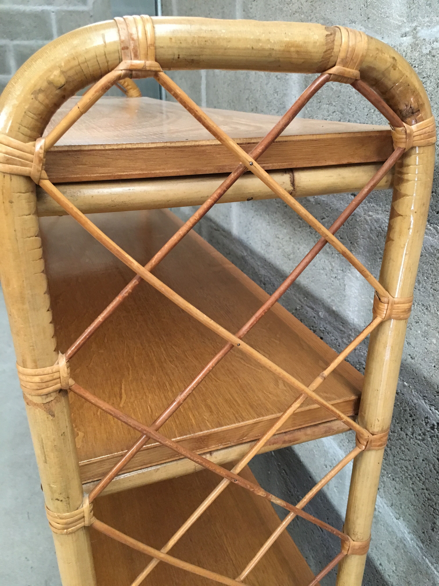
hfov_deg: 48.2
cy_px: 293
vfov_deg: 61.7
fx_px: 490
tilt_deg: -22.3
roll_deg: -0.1
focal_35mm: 29
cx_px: 220
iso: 250
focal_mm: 4.15
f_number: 2.2
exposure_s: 1/33
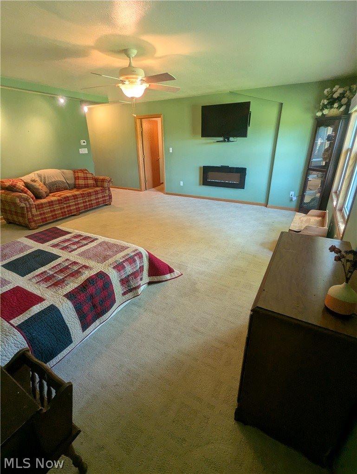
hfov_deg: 78.3
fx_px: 219
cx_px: 178
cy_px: 237
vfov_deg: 94.4
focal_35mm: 16
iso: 177
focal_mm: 2.35
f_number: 2.2
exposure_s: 1/40
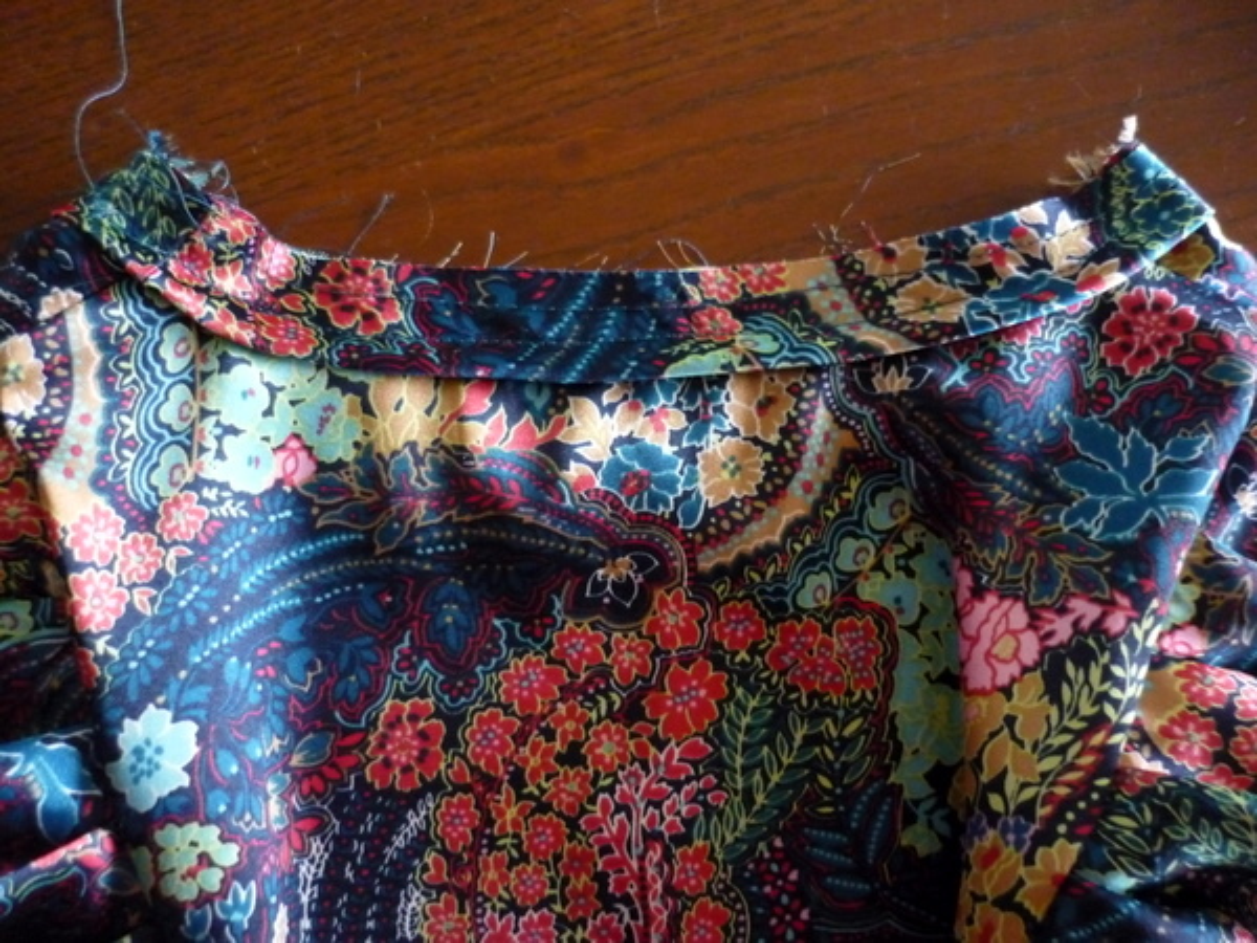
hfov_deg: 55.4
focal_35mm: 33
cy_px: 472
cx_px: 628
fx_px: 1198
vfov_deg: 42.9
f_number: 2.8
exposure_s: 1/20
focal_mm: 5.5
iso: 800
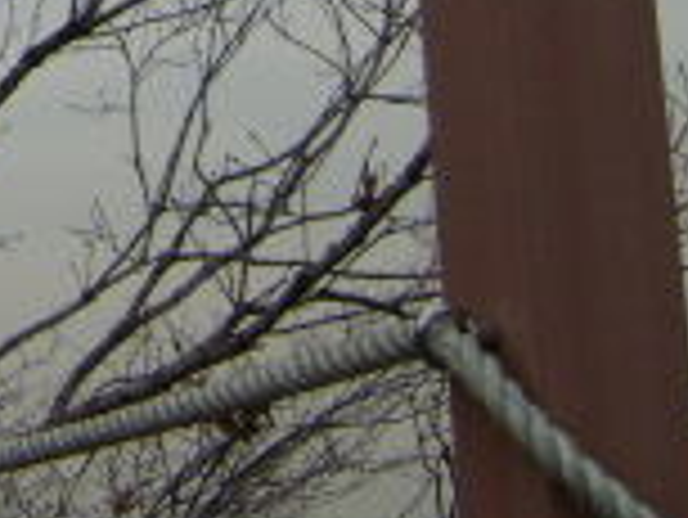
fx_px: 2904
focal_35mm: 146
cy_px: -387
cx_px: -701
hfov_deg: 12.0
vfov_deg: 9.7
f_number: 2.8
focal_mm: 7.4
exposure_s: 1/1000
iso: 50
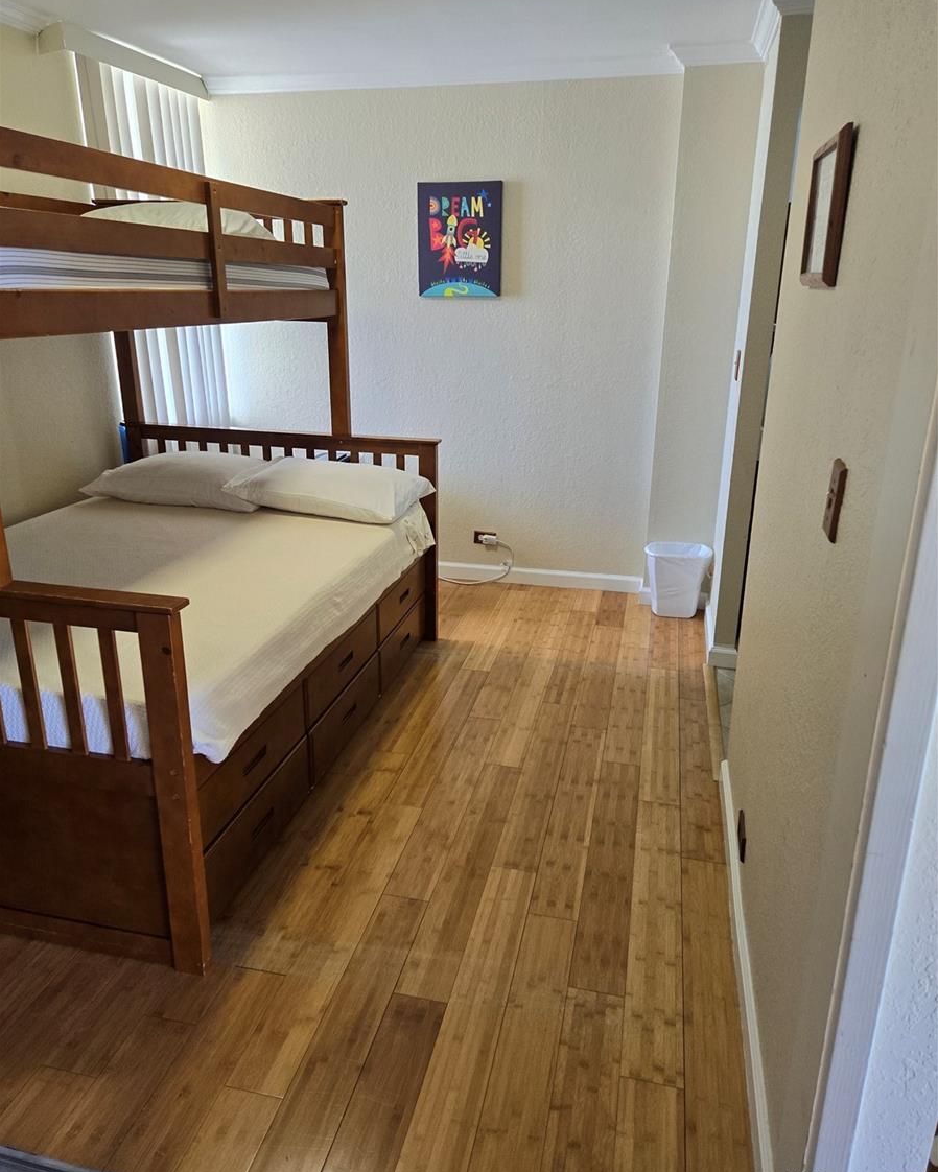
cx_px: 469
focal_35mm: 24
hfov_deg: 58.8
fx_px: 833
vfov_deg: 70.3
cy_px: 566
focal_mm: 5.4
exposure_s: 1/120
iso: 200
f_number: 1.8
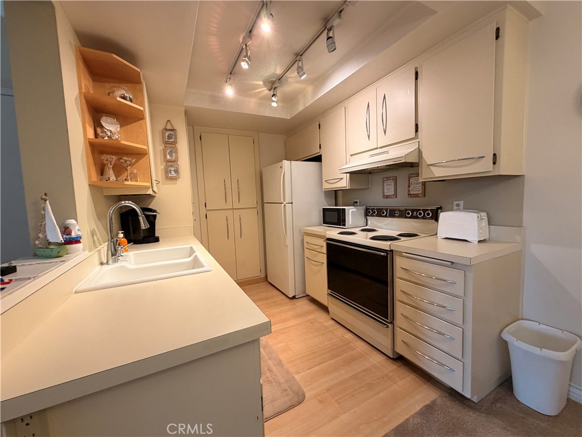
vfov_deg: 85.7
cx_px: 291
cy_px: 218
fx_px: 235
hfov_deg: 102.1
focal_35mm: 14
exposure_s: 1/60
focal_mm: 2.22
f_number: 2.2
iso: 250
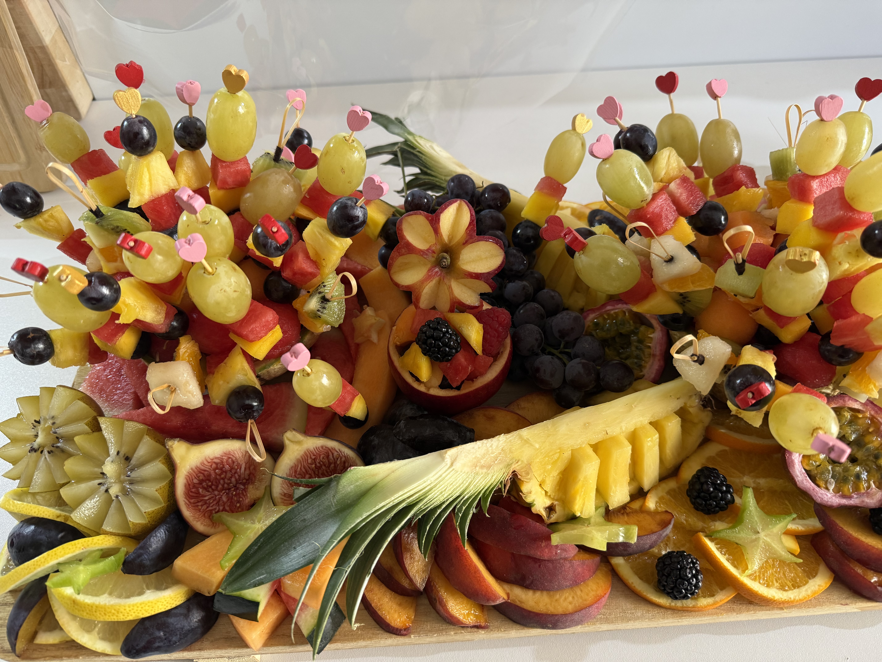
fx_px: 612
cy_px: 331
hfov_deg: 71.6
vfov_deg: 56.8
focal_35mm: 24
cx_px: 441
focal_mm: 6.76
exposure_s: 1/75
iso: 200
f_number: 1.78
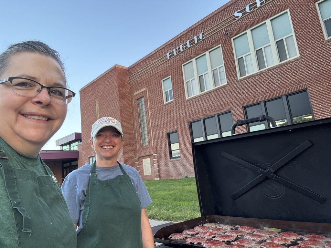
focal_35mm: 23
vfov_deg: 58.9
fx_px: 220
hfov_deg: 73.9
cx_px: 166
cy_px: 124
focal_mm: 2.69
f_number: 1.9
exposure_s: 1/121
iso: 64
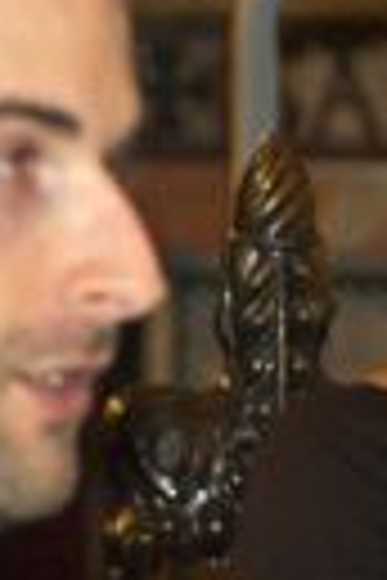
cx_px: 423
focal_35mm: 893
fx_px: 14398
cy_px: 488
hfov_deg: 1.5
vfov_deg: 2.3
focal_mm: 120
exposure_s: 1/60
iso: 800
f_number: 5.6
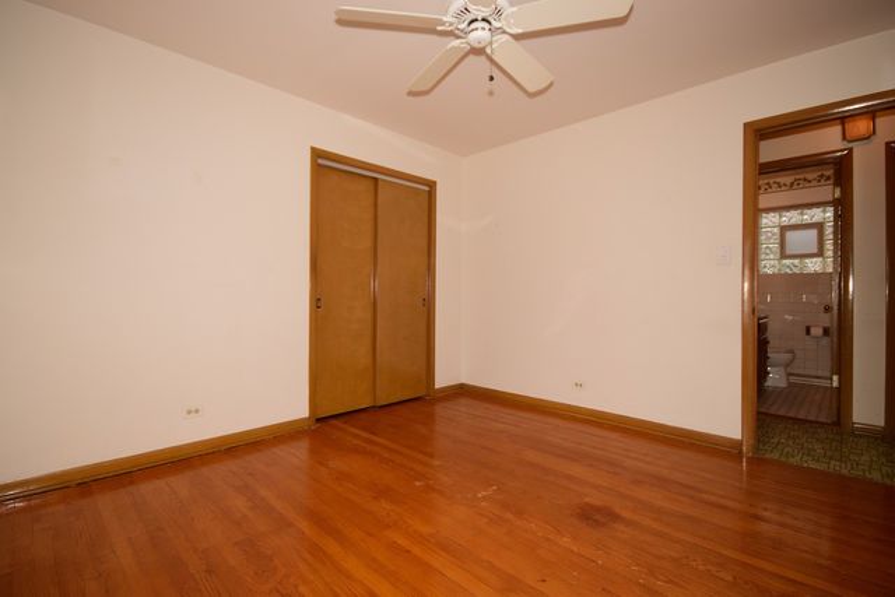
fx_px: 410
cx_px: 448
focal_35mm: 16
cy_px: 298
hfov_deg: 95.0
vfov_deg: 72.1
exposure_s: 1/60
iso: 640
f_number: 6.3
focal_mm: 11
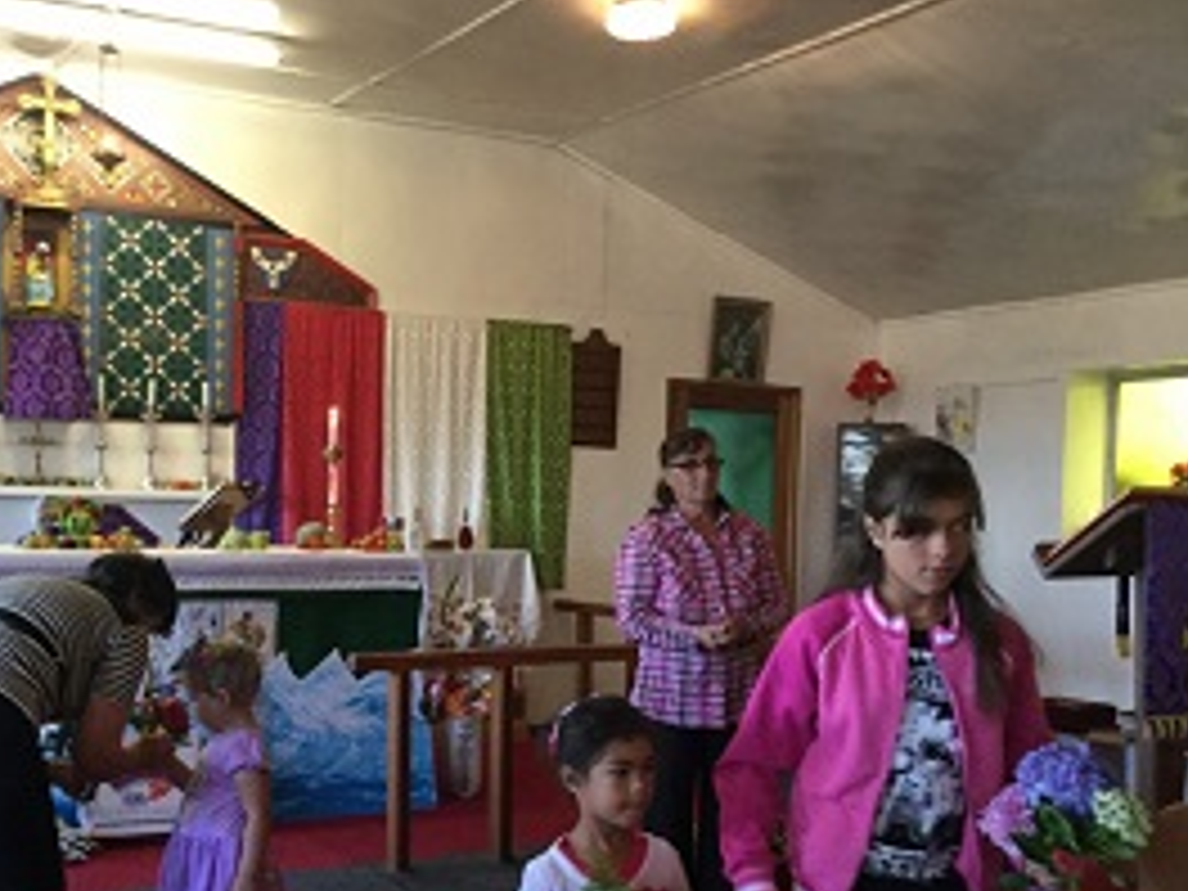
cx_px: 518
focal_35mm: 41
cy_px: 576
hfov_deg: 45.7
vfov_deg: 34.9
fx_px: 1407
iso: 200
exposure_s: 1/33
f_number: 2.4
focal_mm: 3.3
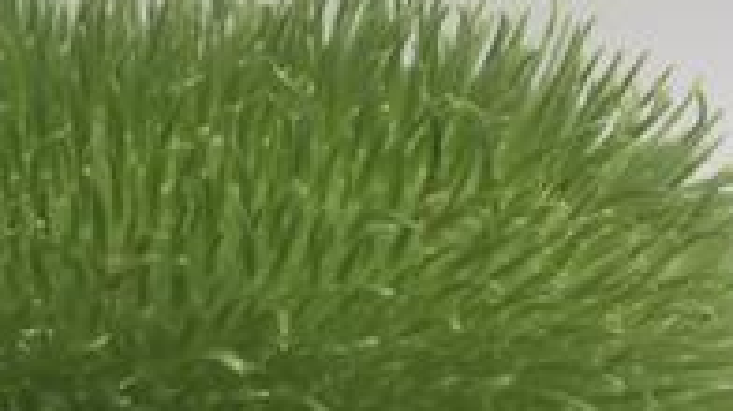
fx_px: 2001
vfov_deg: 11.4
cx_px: 120
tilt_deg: -50.4
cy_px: 538
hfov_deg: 20.5
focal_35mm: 103
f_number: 2.2
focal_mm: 4.15
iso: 25
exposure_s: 1/182
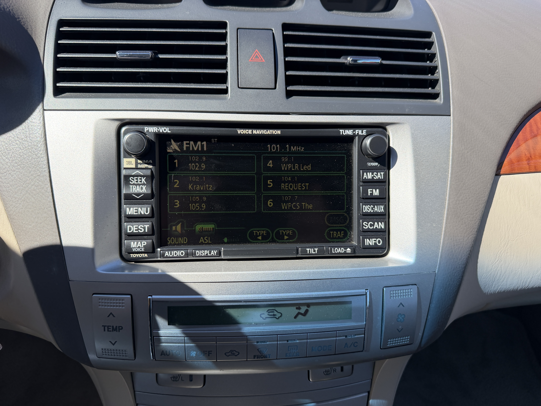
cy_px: 203
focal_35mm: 24
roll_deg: -3.0
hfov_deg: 71.6
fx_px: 375
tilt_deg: -31.3
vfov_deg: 56.8
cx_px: 270
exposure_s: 1/1046
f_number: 1.78
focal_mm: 6.76
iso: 100
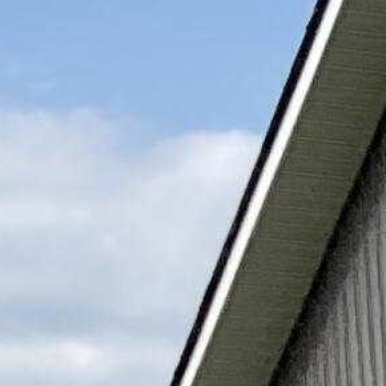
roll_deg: +2.1
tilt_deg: -1.8
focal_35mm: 265
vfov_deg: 6.2
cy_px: 1024
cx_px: 1222
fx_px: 3343
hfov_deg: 6.0
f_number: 1.8
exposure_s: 1/1534
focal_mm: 3
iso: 16
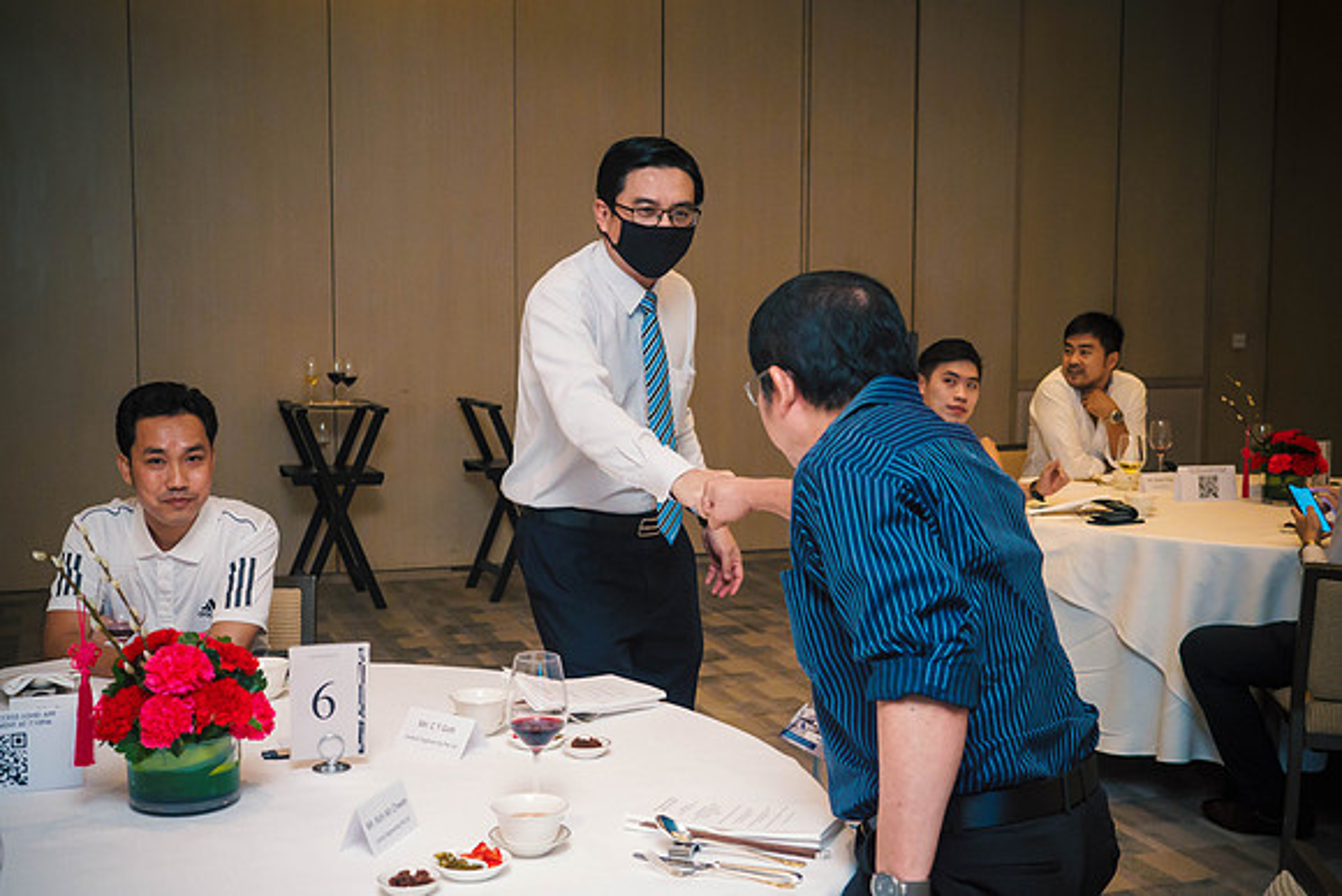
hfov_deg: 43.8
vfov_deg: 30.1
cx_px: 671
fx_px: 1667
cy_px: 448
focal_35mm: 45
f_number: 2.8
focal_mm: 21
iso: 1600
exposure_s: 1/125
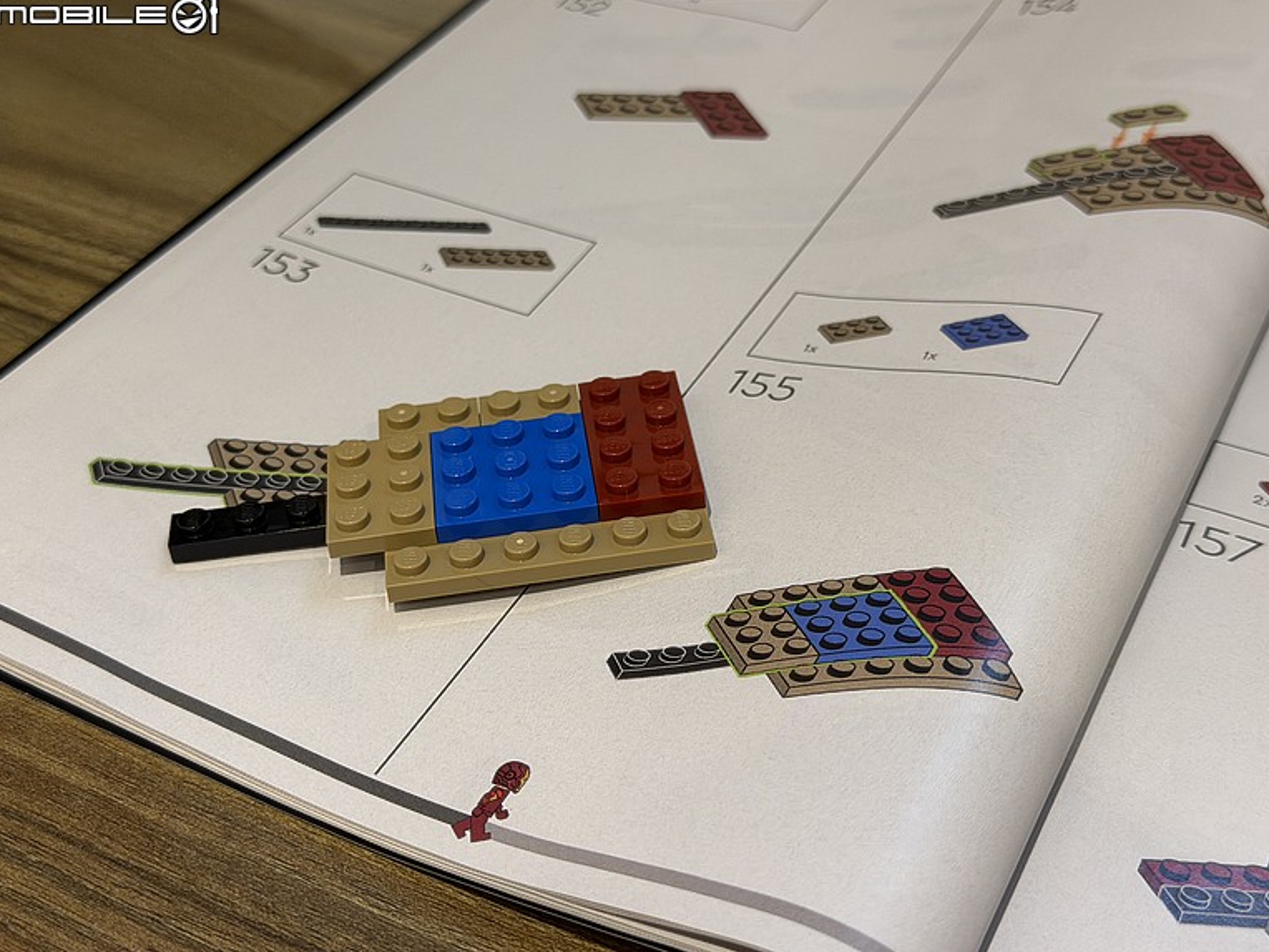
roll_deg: +0.9
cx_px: 628
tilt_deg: -41.1
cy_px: 471
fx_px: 1796
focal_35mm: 49
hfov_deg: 38.9
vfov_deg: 29.7
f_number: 1.78
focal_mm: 6.76
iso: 160
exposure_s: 1/60
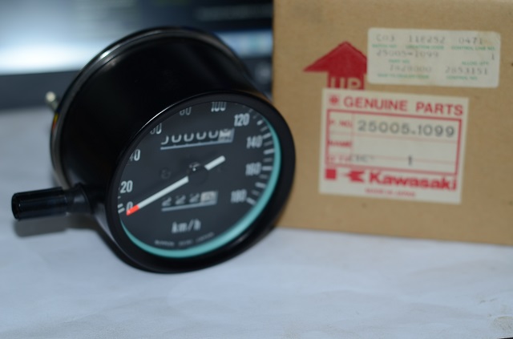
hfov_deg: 27.1
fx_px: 1066
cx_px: 256
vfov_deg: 18.1
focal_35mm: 75
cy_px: 170
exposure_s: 1/60
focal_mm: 50
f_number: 2.8
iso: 100
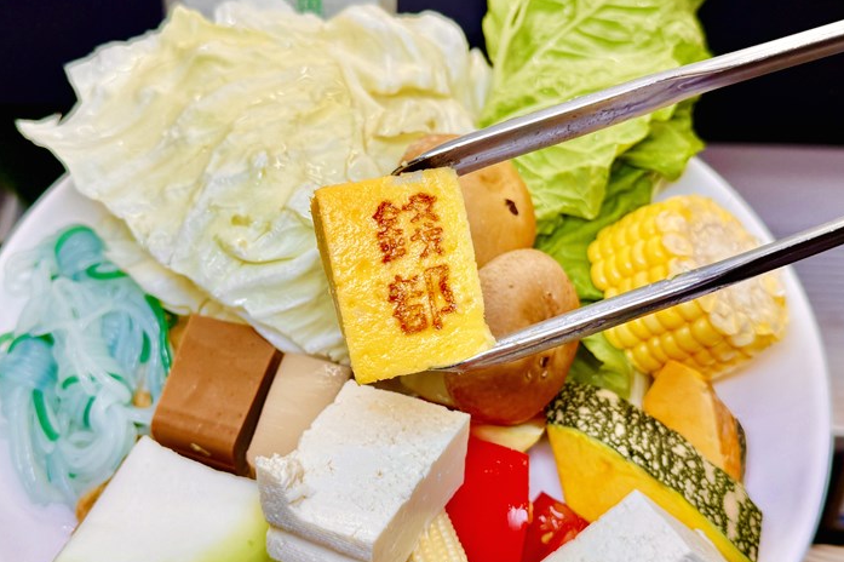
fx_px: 1008
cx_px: 392
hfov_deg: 45.4
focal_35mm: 43
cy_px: 282
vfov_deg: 31.2
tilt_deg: -41.1
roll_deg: -1.3
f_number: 1.78
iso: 80
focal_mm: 6.76
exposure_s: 1/521
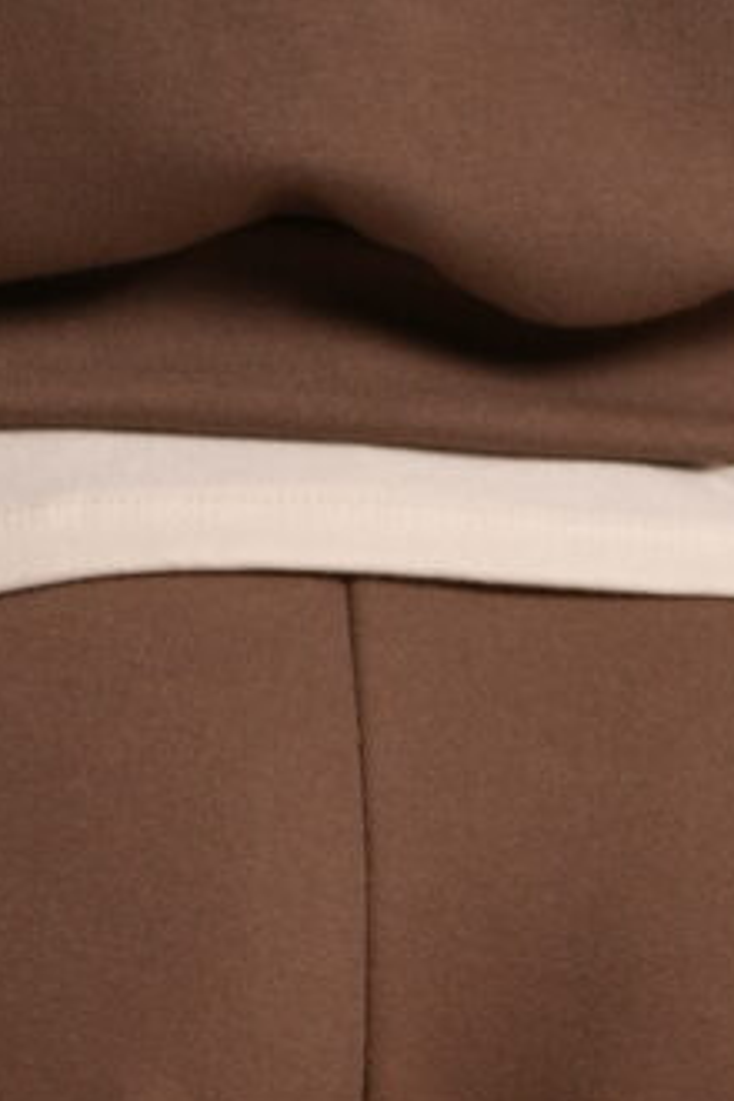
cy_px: 2519
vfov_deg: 7.2
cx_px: 380
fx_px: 8349
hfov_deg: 5.0
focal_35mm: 273
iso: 400
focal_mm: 50
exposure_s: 1/125
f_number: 2.8
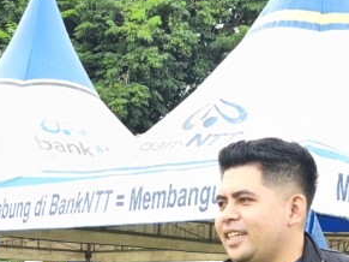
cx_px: 269
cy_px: 275
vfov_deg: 12.8
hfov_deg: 17.2
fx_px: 1149
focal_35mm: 114
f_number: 1.65
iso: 50
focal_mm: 6.18
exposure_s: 1/100
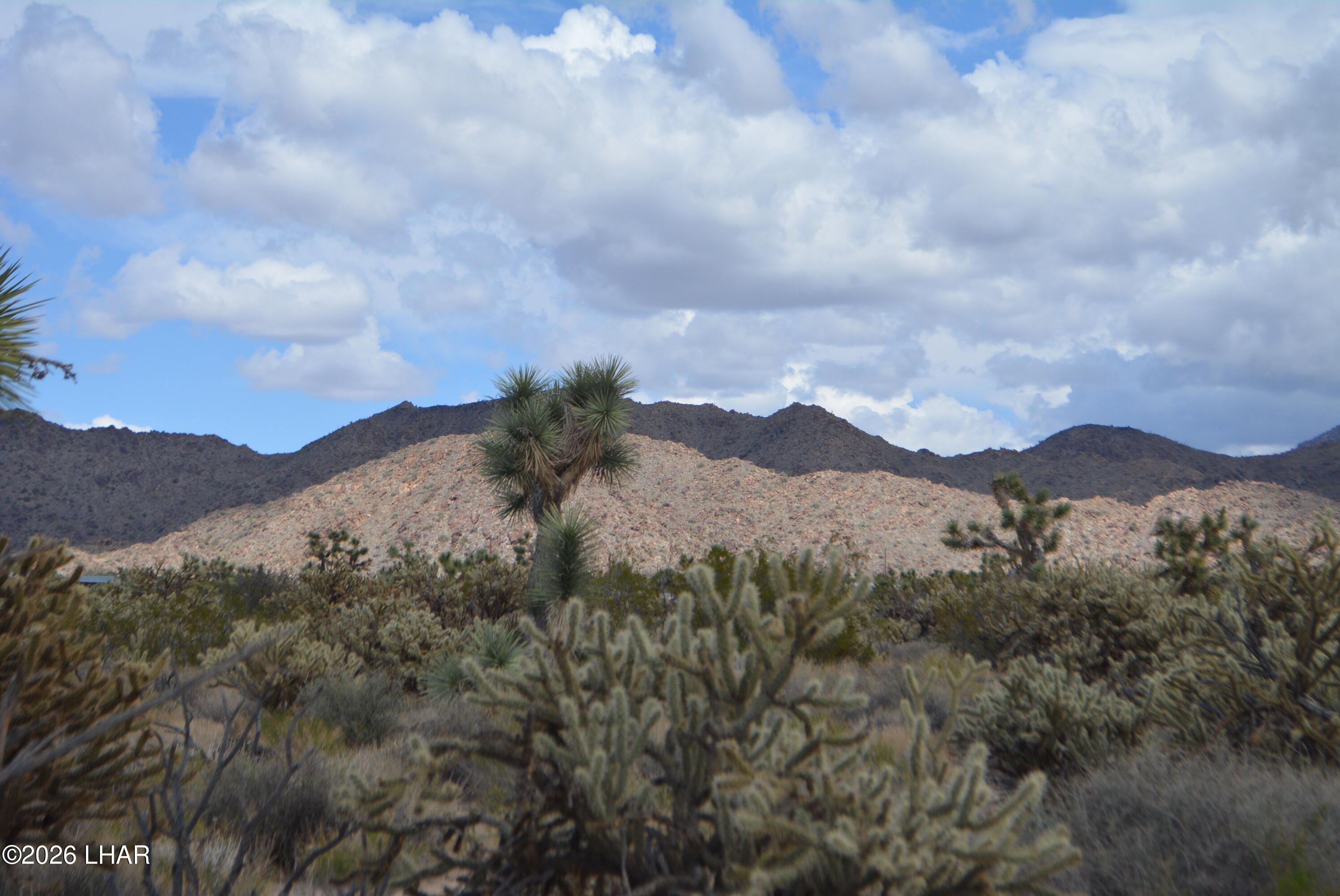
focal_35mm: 82
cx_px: 670
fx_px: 3073
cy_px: 448
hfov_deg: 24.6
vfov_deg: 16.6
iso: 400
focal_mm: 55
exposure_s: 1/2000
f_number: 7.1
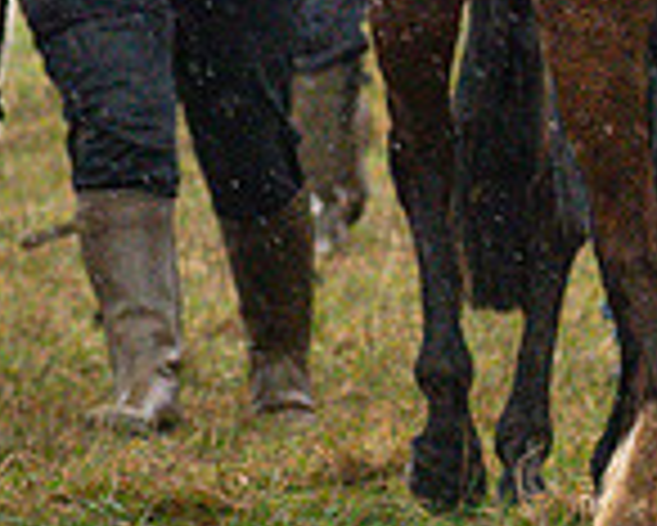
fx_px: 20742
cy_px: -182
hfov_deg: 1.8
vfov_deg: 1.5
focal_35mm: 1066
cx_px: 1036
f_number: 5
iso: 3200
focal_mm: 135
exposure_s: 1/1000
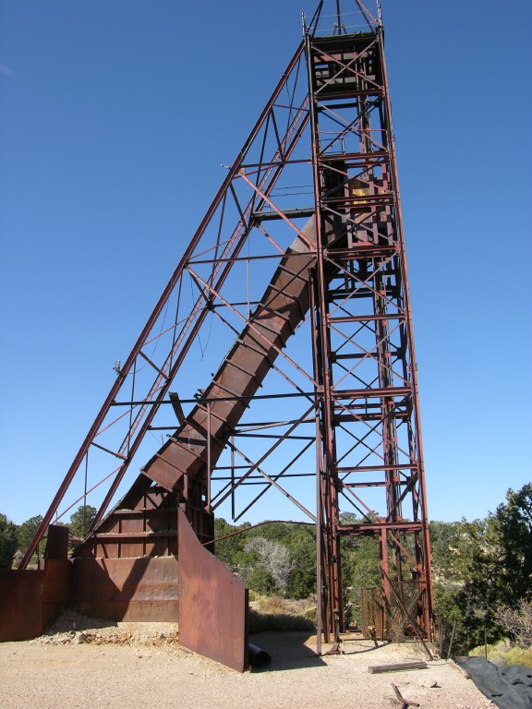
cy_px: 354
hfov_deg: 40.7
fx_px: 717
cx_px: 266
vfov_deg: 52.6
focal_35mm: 35
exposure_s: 1/205
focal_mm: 8.9
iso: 50
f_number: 5.6
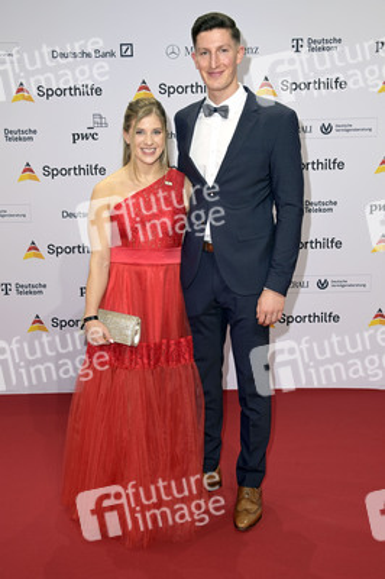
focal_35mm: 40
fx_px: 643
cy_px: 290
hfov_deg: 33.3
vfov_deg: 48.5
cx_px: 192
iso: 500
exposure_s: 1/250
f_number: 5.6
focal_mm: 40
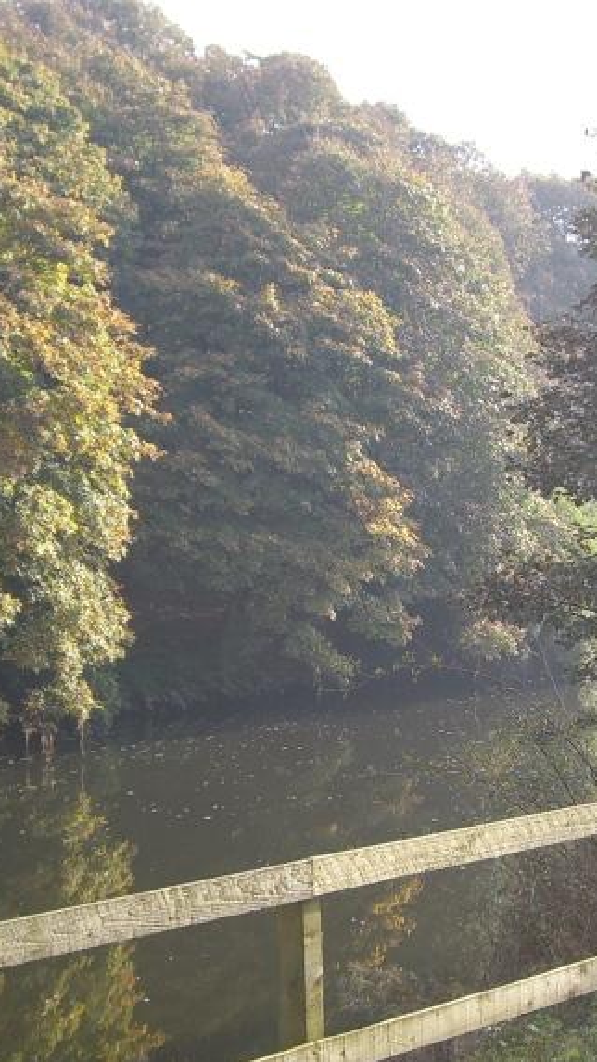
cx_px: 284
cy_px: 562
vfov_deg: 28.6
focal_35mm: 74
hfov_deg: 16.3
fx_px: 2084
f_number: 2.7
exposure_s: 1/200
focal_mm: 6.2
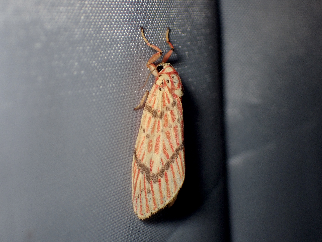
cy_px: 121
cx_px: 161
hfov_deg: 23.8
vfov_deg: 18.0
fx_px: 763
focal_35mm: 82
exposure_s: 1/80
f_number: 4.3
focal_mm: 14.62
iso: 200
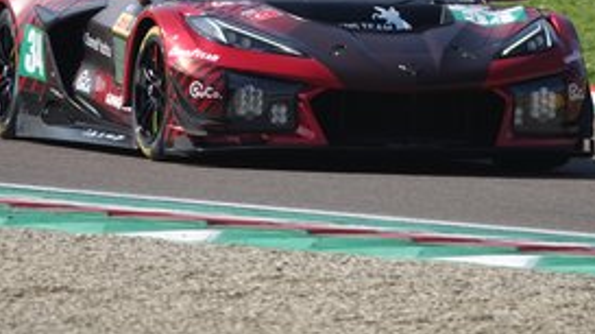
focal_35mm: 970
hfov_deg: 2.2
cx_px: 279
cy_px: 55
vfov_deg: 1.2
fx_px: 15290
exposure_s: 1/800
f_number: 4
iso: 100
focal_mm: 205.6
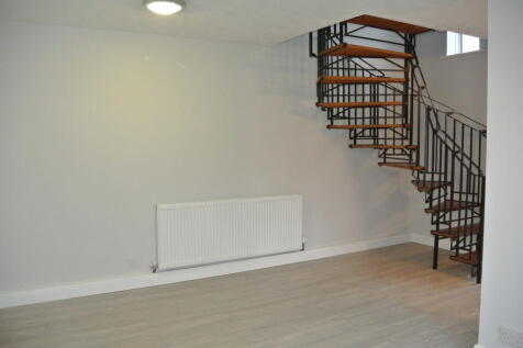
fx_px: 421
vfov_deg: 44.9
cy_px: 174
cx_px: 262
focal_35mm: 29
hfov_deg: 63.7
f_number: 3.5
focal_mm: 11
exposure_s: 1/60
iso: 1800
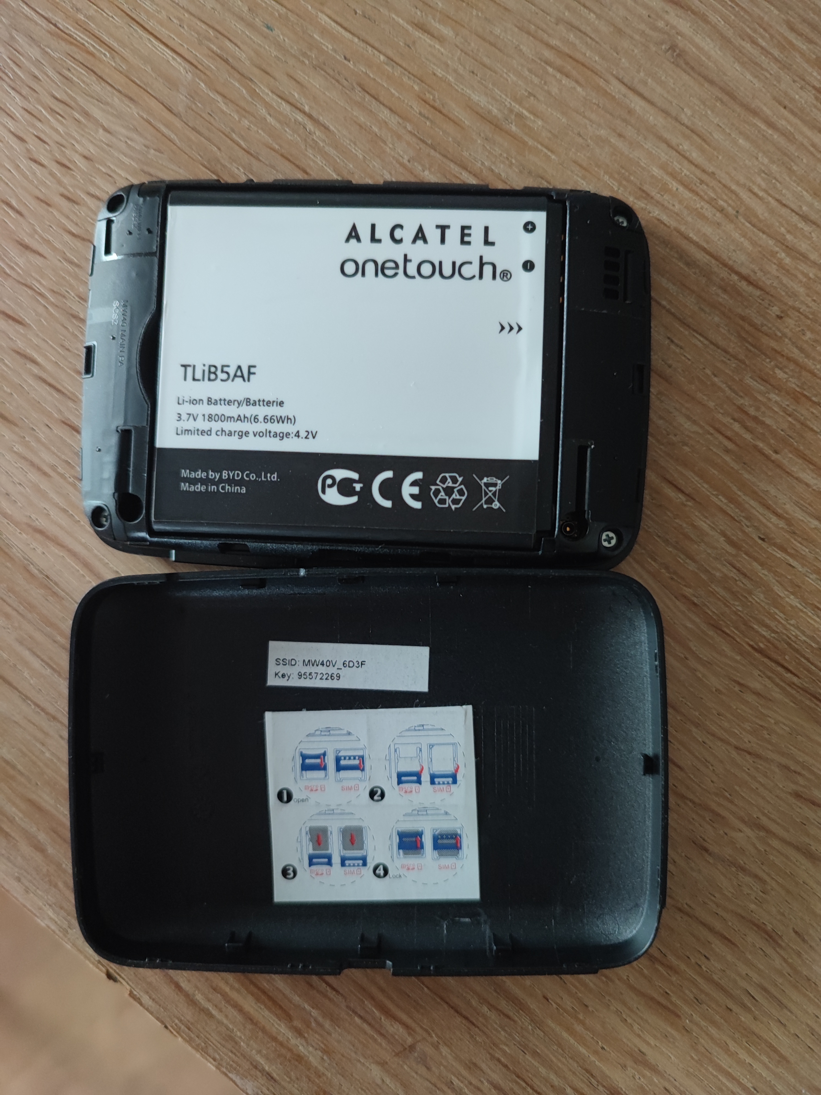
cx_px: 410
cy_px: 548
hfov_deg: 54.9
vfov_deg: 69.4
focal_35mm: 25
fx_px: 791
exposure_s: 1/50
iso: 1855
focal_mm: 5.96
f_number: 1.75
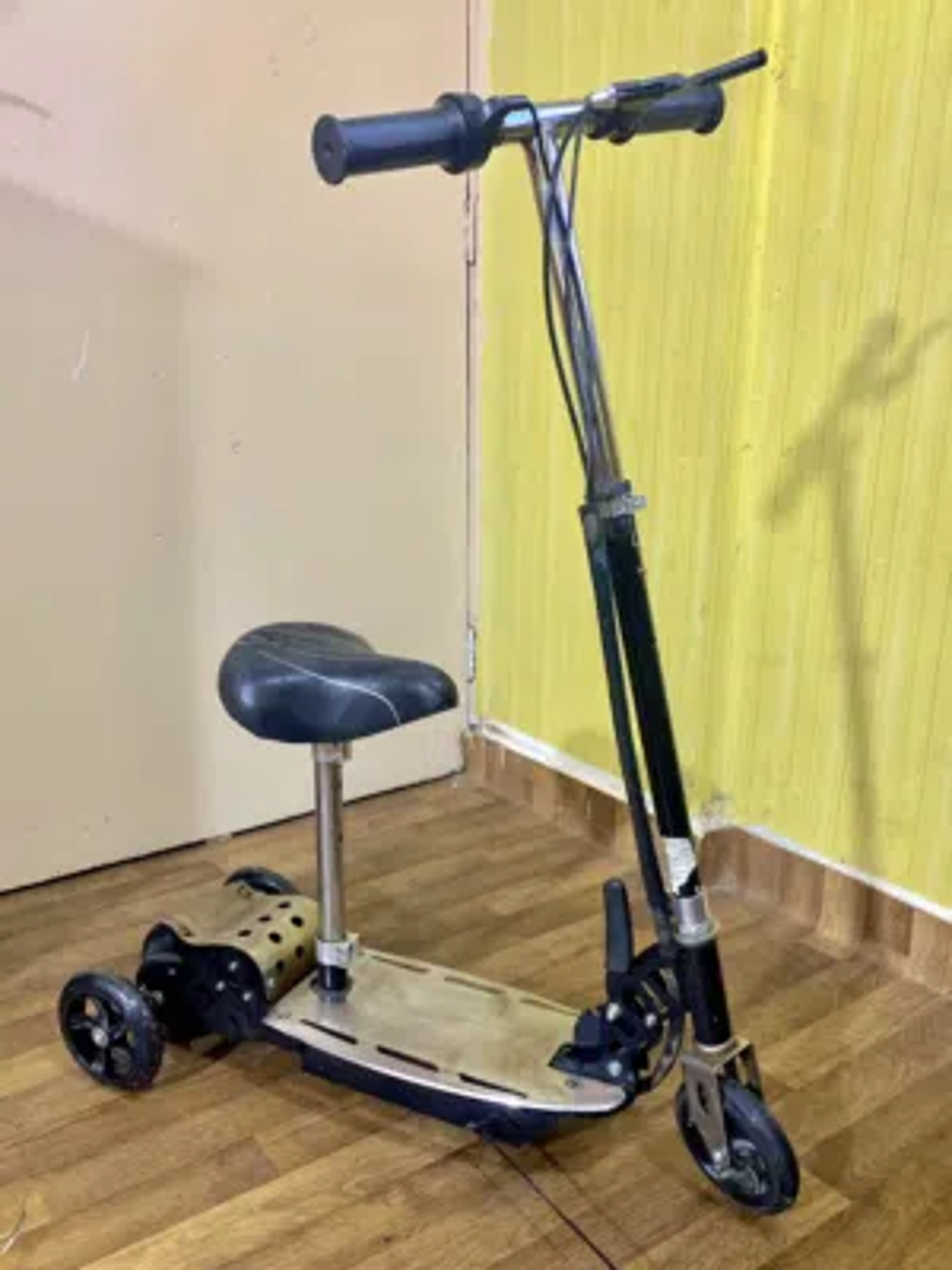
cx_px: 476
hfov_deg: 53.1
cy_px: 635
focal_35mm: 26
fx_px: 953
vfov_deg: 67.3
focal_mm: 4.25
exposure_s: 1/32
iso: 400
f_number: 1.8
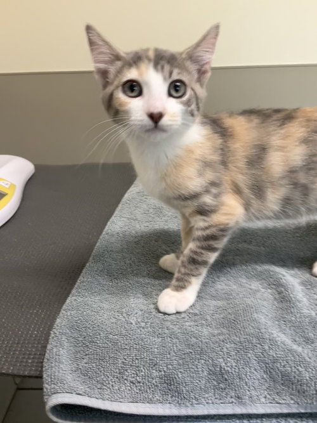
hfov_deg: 48.2
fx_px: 354
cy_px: 212
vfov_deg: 61.7
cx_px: 158
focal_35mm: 29
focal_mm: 3
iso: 100
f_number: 1.8
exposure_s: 1/60
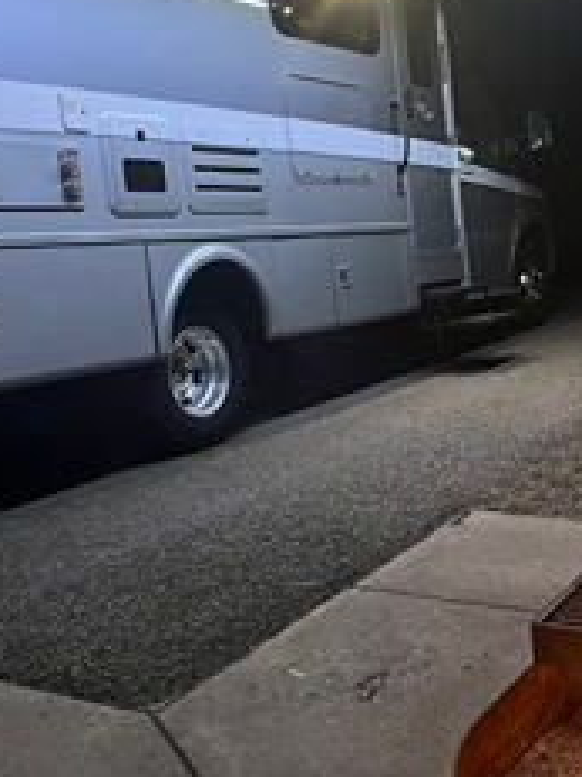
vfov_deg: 42.0
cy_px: 326
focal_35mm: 45
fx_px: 1010
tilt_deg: -1.3
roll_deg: +5.7
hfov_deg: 32.1
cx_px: 320
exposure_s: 1/34
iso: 640
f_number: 1.5
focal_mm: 5.7
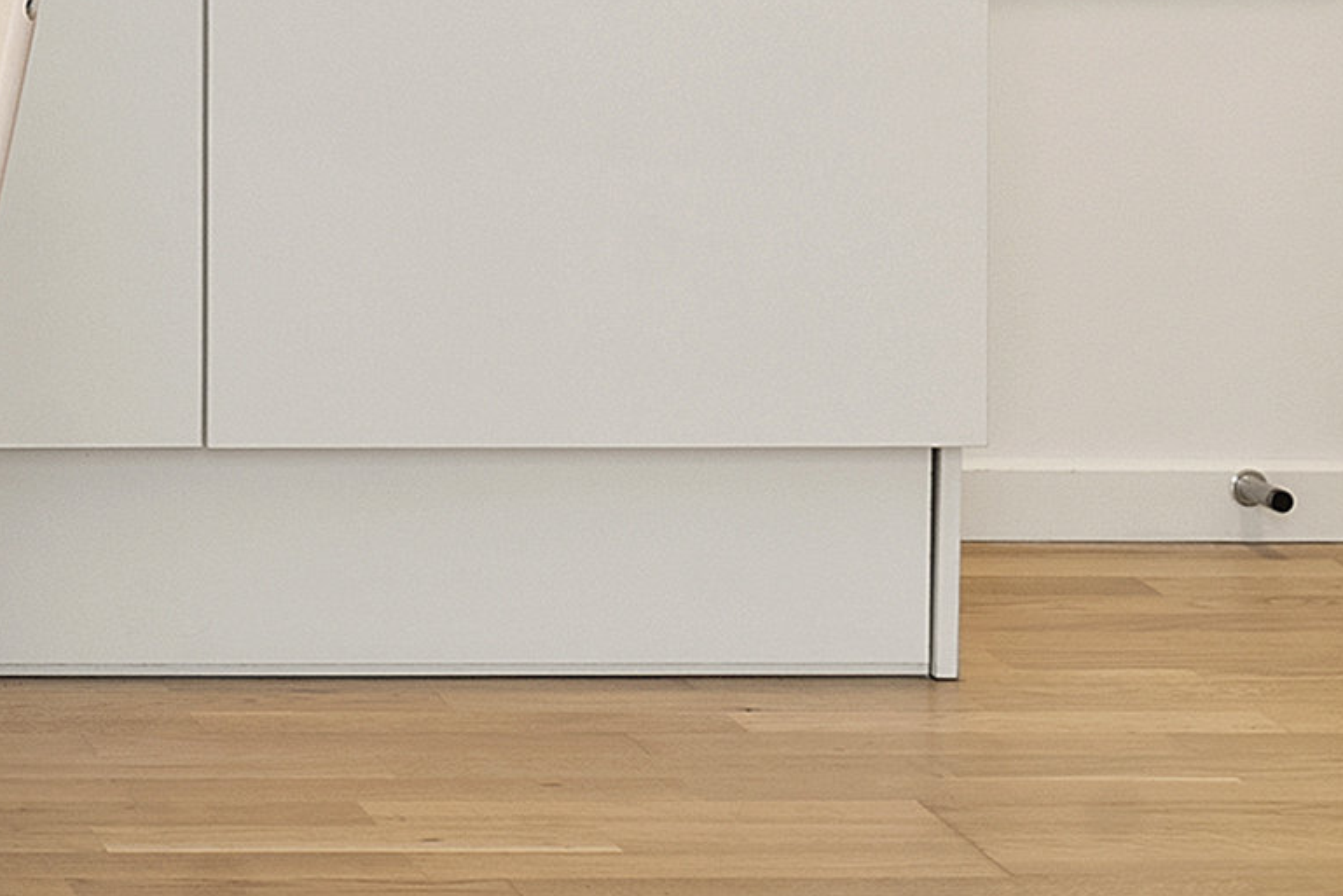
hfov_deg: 12.1
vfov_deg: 8.4
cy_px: -721
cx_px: -920
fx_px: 5893
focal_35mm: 158
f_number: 11
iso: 200
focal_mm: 27
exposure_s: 1
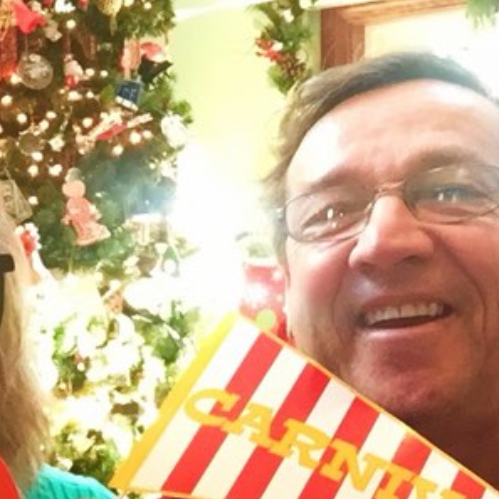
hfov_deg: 23.2
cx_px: -45
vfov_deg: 24.3
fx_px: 1142
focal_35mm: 70
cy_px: 383
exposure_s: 1/30
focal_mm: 2.65
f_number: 2.2
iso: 200
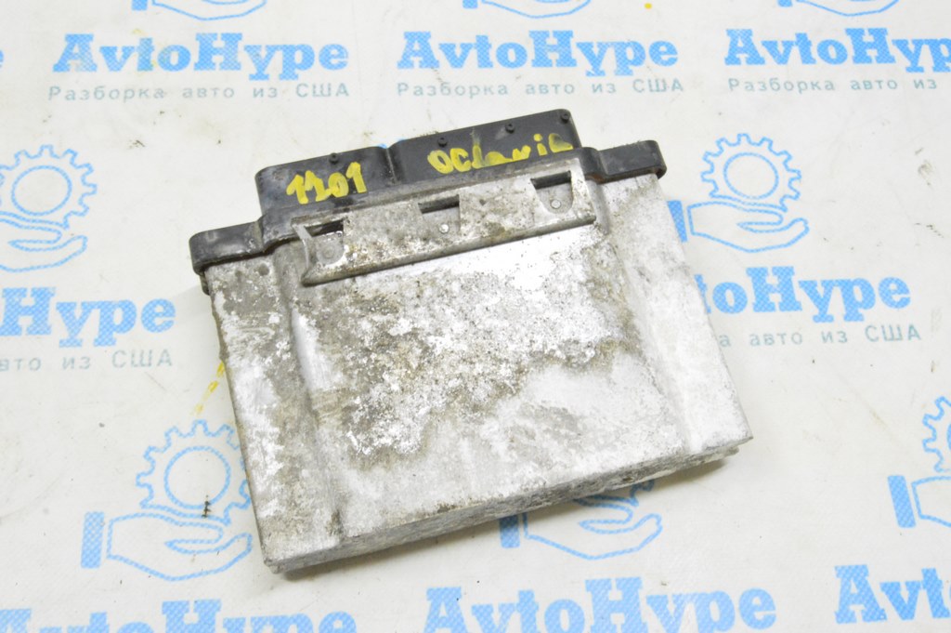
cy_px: 316
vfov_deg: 34.2
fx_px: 1029
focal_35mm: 39
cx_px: 476
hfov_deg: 49.6
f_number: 20
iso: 6400
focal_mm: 26
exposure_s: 1/15
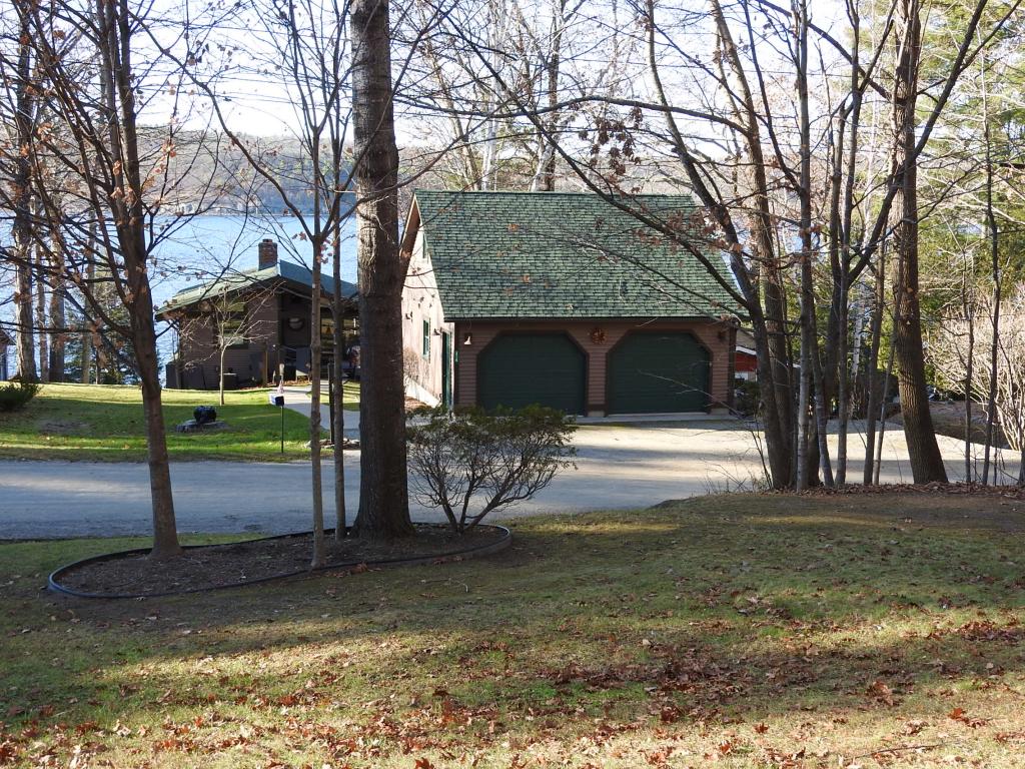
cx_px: 512
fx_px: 1332
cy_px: 384
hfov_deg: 42.1
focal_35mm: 45
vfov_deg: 32.2
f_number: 4
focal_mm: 8.1
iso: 100
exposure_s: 1/125
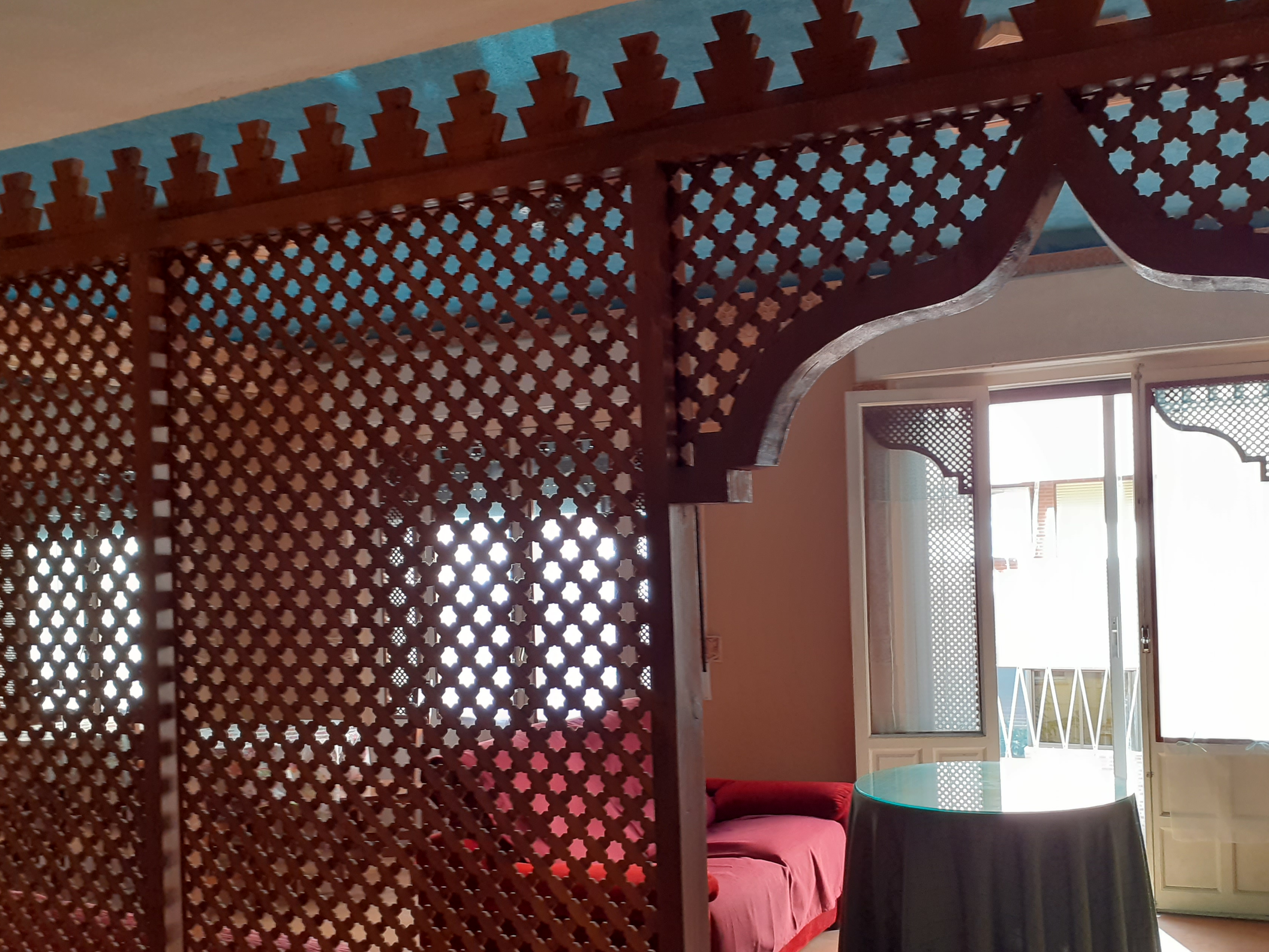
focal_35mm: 33
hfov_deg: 55.0
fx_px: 1210
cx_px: 747
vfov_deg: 42.7
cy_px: 581
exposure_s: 1/50
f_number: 1.9
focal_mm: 3.6
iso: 100
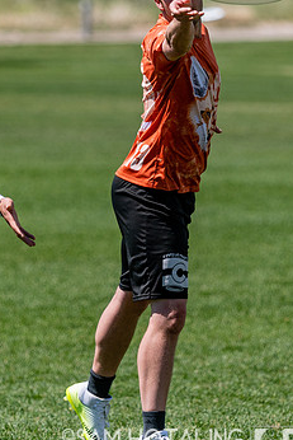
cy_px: 179
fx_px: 6646
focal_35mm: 545
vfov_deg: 3.8
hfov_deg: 2.5
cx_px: 172
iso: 100
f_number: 2.8
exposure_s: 1/2500
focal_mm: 160
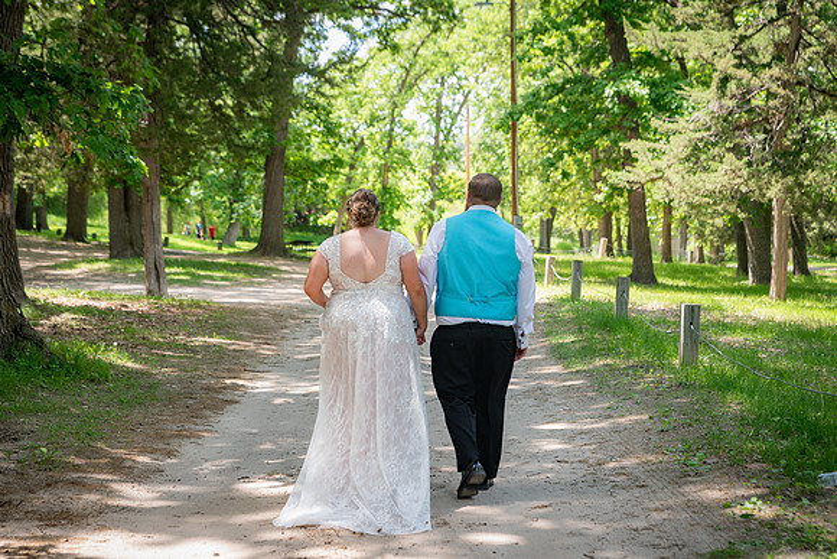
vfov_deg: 21.2
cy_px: 274
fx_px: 1492
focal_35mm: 64
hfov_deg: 31.3
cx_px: 418
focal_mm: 58
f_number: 4
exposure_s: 1/160
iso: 200
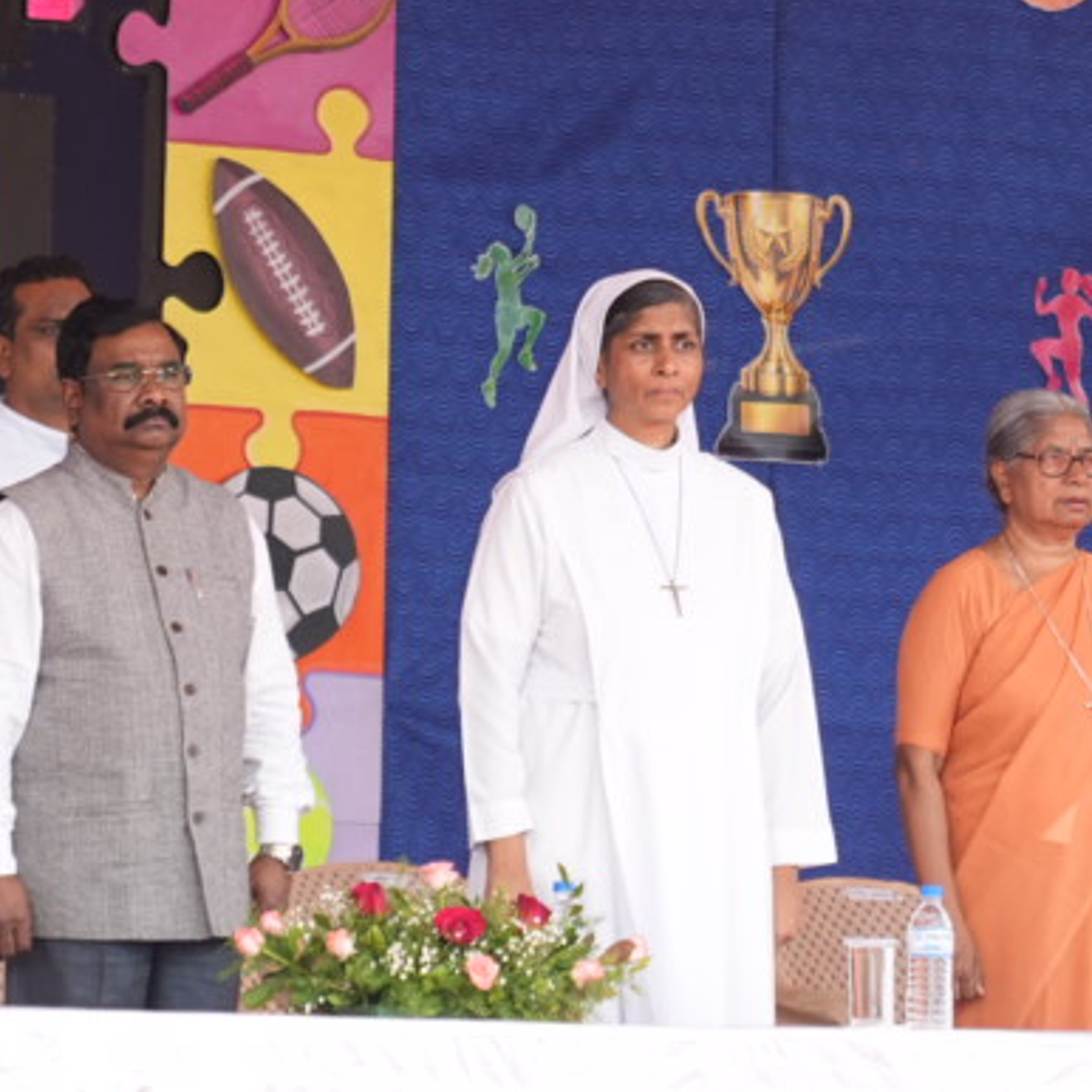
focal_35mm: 249
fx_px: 8887
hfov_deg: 7.0
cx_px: 266
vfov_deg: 7.0
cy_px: 240
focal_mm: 70
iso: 400
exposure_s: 1/320
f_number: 3.2
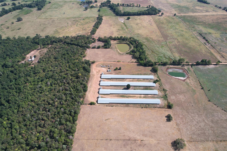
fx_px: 139
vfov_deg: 57.2
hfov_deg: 78.6
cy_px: 76
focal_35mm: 22
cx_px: 114
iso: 100
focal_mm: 8.38
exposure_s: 1/1250
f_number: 2.8
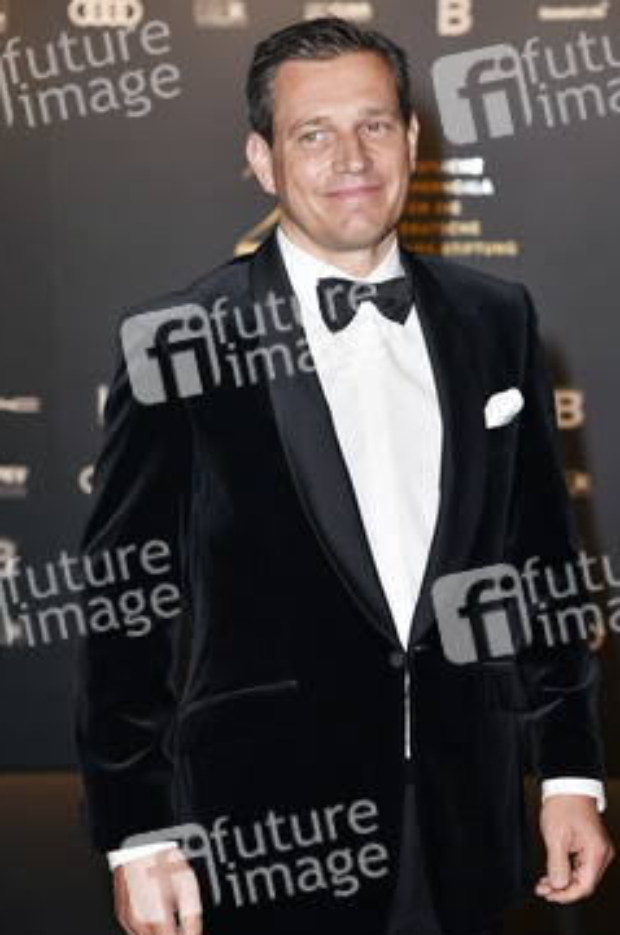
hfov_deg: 12.5
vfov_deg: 18.8
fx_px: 2824
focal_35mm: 109
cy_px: 473
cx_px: 329
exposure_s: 1/200
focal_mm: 98
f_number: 5
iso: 320
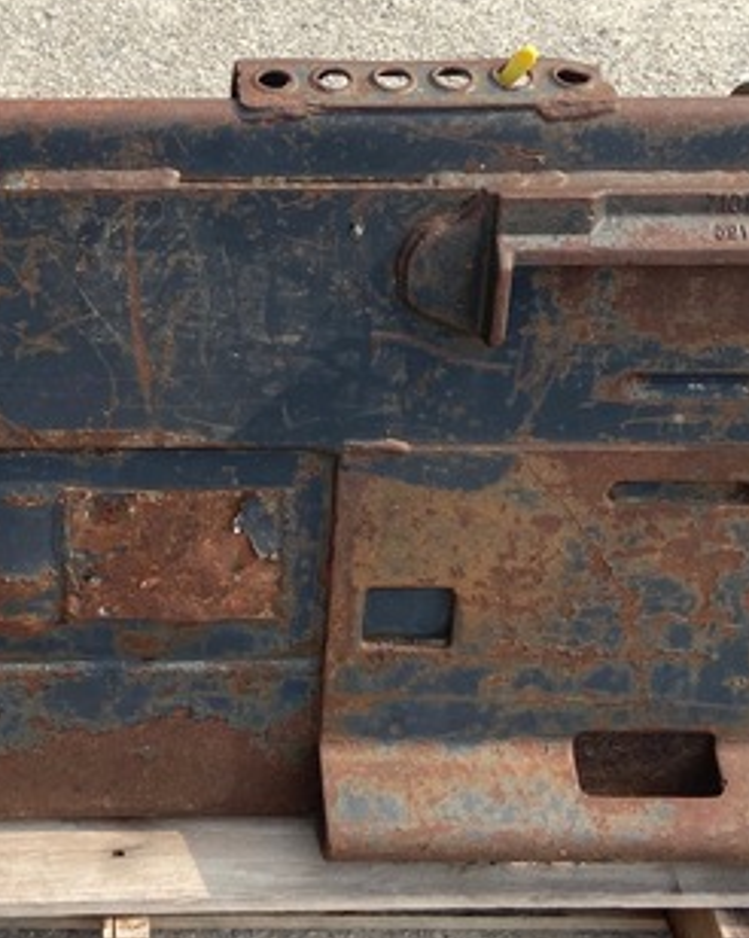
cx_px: 76
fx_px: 1831
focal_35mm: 66
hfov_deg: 22.6
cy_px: 381
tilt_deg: -45.8
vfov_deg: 28.7
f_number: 1.8
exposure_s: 1/2315
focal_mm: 4.25
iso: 32
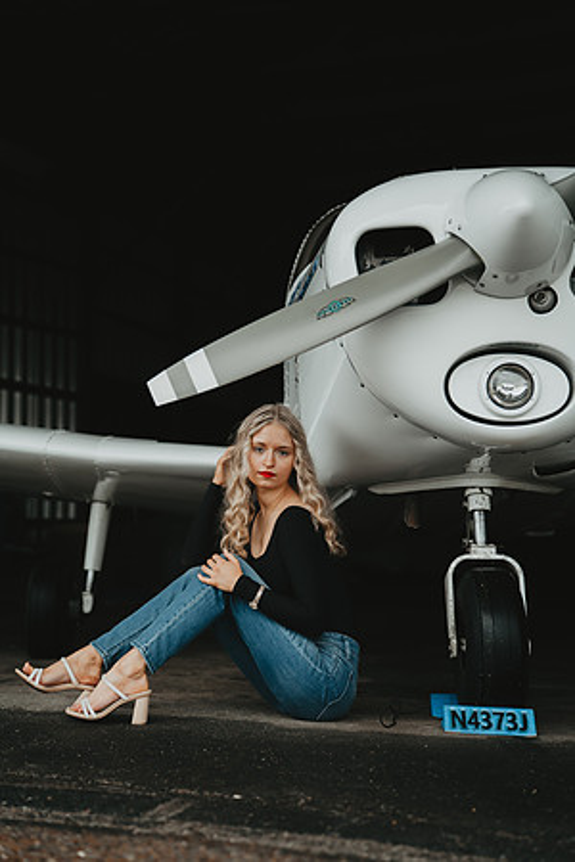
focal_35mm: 54
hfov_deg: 25.1
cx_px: 288
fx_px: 1294
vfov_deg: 36.9
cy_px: 431
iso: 200
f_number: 2.2
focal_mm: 54
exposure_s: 1/160
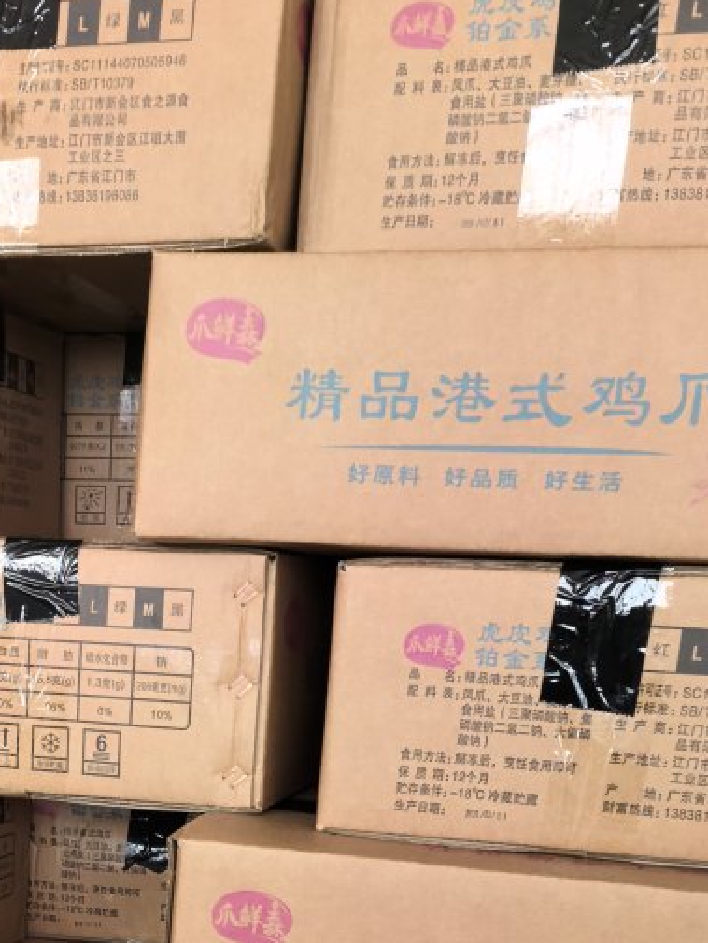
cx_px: 52
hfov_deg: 24.8
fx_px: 1554
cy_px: 895
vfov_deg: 31.7
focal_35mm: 57
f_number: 4
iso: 320
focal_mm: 5.75
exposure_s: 1/300
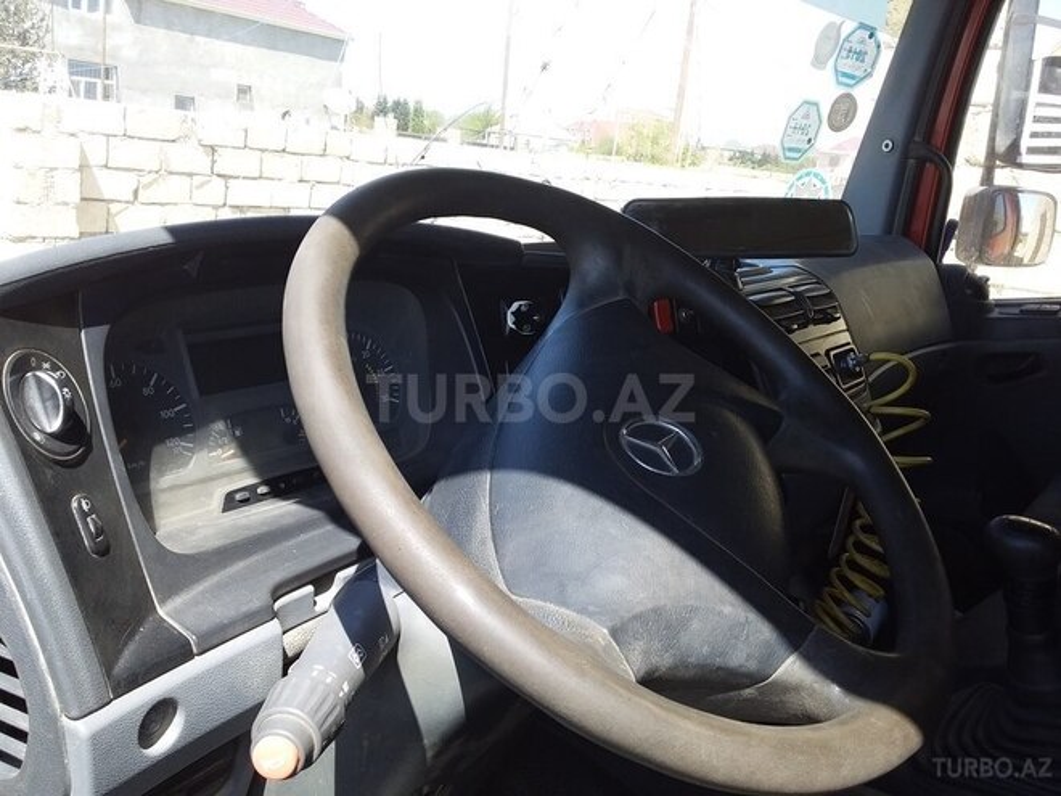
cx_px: 530
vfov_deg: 45.4
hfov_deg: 58.4
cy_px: 398
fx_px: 950
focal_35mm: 31
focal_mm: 3.3
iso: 40
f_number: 2.2
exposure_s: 1/302
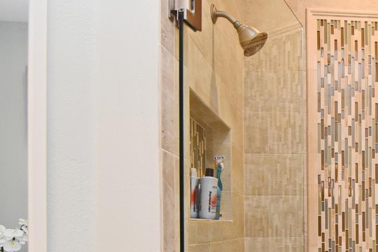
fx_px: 379
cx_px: 357
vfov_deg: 34.4
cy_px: 234
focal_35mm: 36
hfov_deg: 46.5
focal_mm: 11
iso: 800
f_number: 4
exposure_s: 1/60
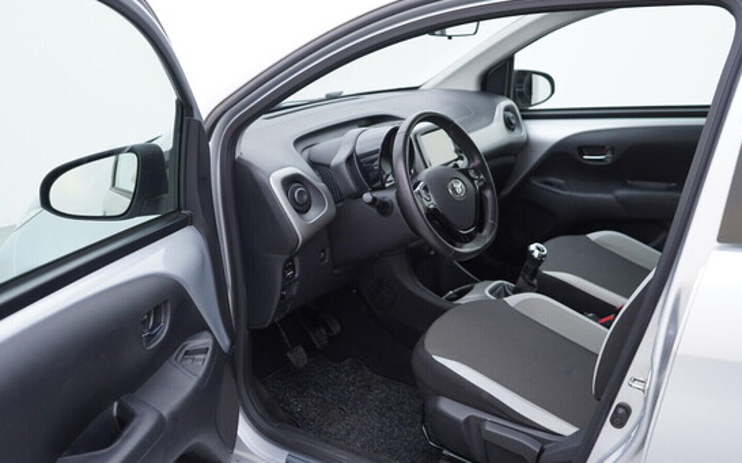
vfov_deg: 34.4
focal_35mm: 37
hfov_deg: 52.8
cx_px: 372
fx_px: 748
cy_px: 234
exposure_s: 1/50
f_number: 3.2
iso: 125
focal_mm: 24
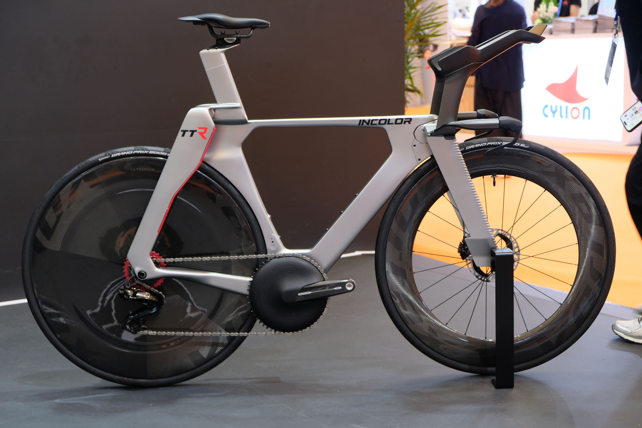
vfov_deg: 24.2
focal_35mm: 56
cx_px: 321
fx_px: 999
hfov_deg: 35.6
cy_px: 214
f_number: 4
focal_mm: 37.4
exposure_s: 1/60
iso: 640
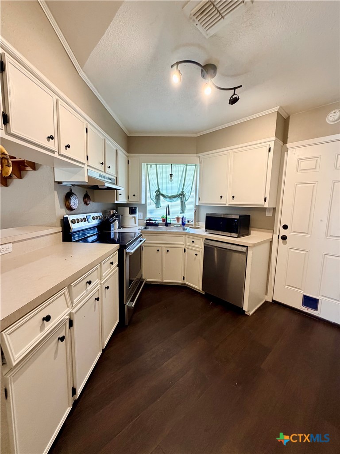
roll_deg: -1.4
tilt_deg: -8.2
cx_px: 170
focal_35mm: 14
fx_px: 183
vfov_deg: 102.1
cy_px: 227
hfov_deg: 85.7
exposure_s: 1/60
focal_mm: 2.22
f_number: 2.2
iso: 320
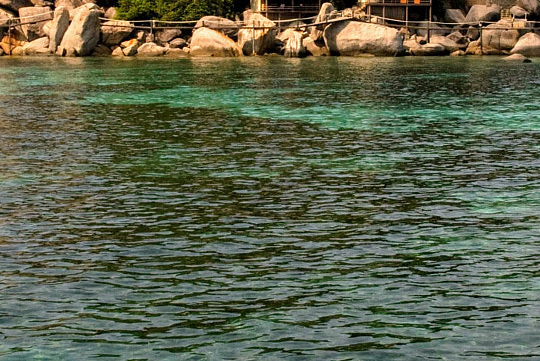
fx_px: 1201
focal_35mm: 80
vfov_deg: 16.9
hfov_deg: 25.3
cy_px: 62
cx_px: 280
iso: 160
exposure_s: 1/320
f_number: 9
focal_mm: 18
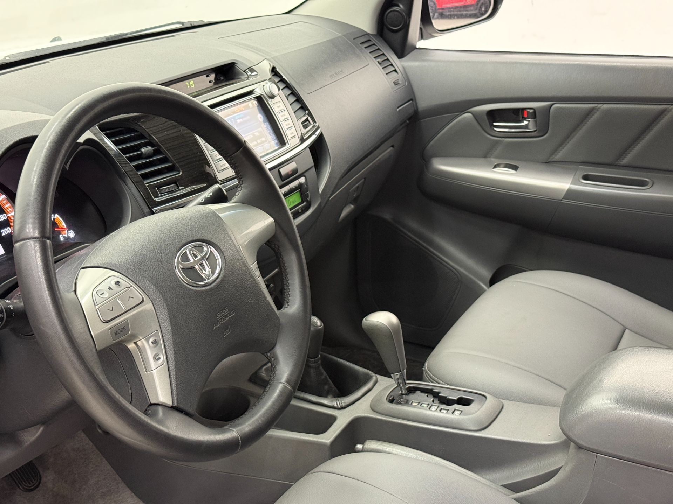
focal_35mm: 48
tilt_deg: -22.1
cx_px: 336
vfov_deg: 30.3
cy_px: 252
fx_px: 933
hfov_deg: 39.7
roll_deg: -1.2
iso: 320
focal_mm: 6.76
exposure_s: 1/40
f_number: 1.78
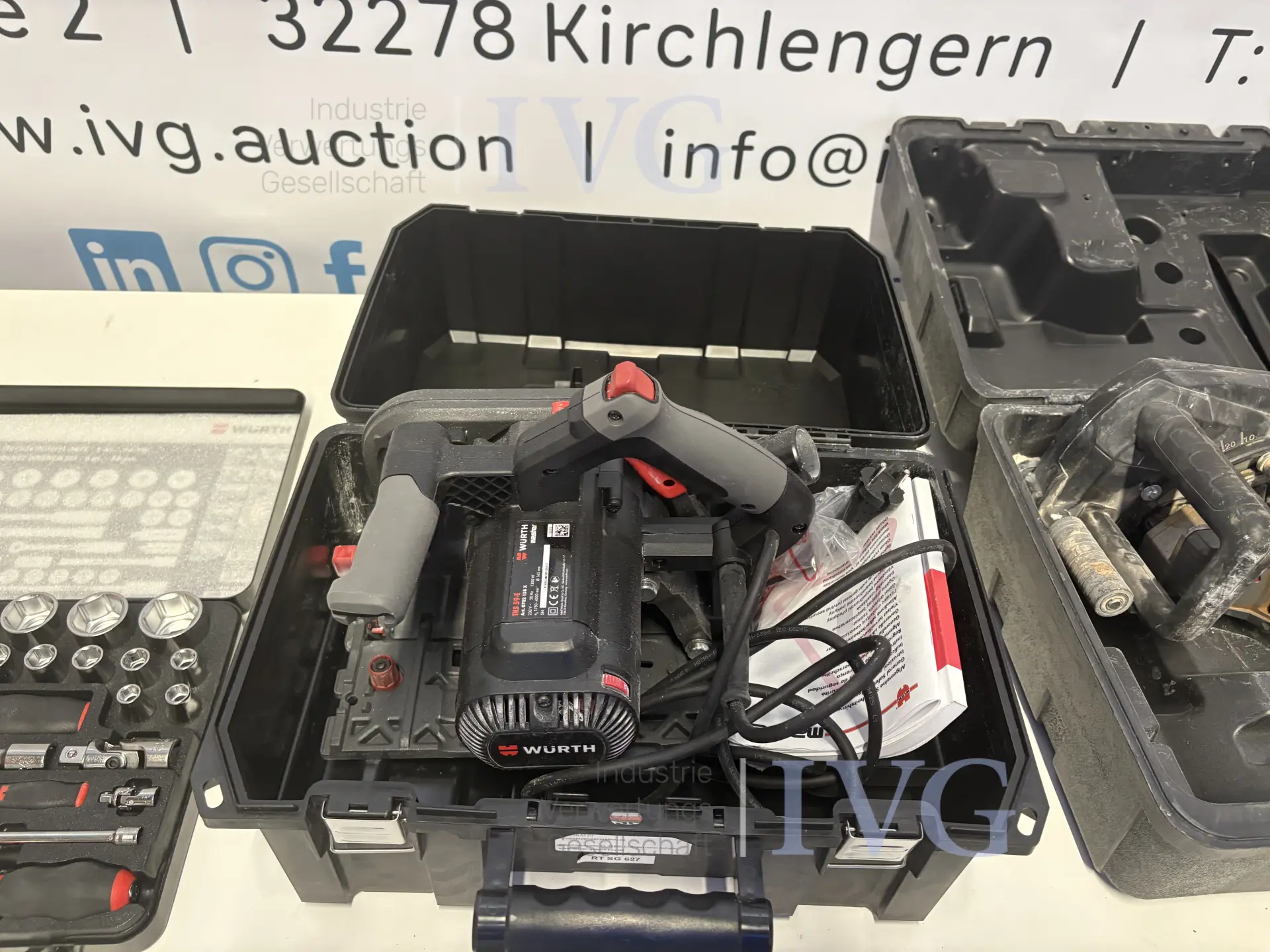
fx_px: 954
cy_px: 476
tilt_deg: -43.1
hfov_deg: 67.3
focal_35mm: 26
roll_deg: -4.8
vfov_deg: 53.1
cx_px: 635
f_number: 1.6
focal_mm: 5.96
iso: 160
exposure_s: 1/50
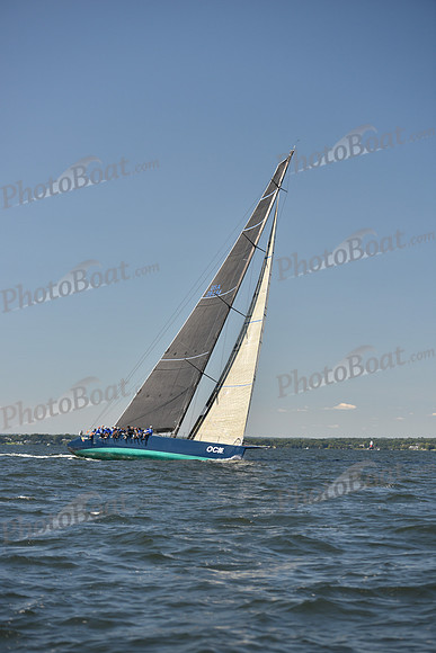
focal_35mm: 82
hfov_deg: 16.7
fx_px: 1489
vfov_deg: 24.8
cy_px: 326
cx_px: 218
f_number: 3.5
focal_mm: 82
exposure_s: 1/1000
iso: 250
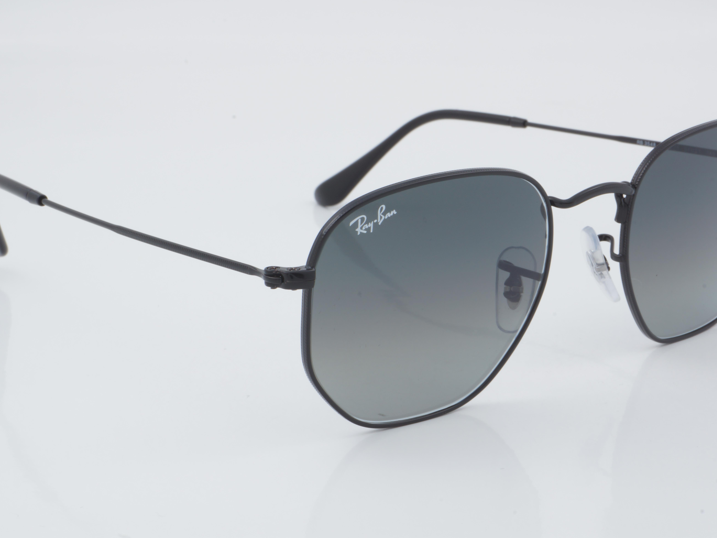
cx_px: 386
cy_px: 272
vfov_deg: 17.8
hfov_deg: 23.6
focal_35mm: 83
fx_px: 1719
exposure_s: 1/3
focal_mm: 50
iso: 100
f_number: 32
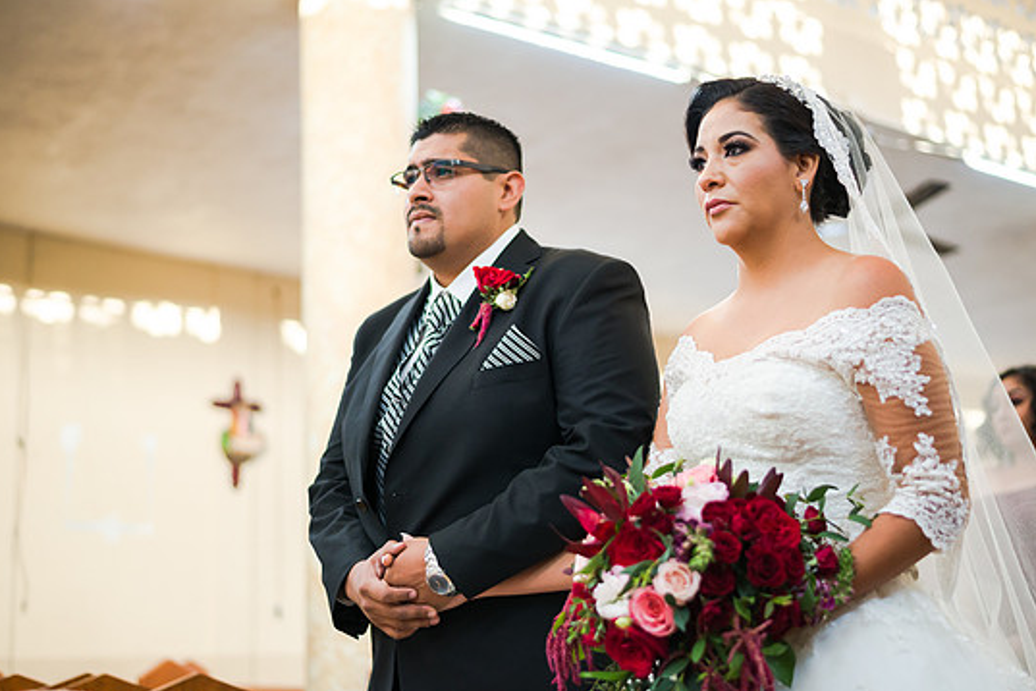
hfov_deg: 36.9
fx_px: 1554
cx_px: 532
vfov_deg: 25.1
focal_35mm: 54
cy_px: 352
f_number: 1.8
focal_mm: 50
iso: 1000
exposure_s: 1/250
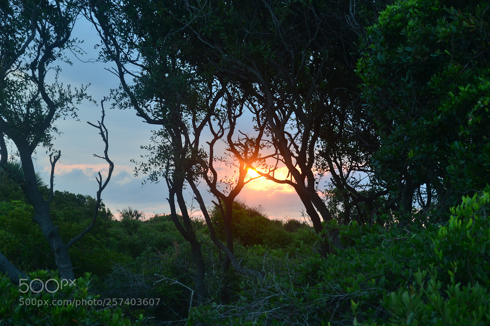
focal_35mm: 78
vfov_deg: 17.5
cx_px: 245
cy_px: 163
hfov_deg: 26.0
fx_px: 1061
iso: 400
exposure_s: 1/100
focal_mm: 52
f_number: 9
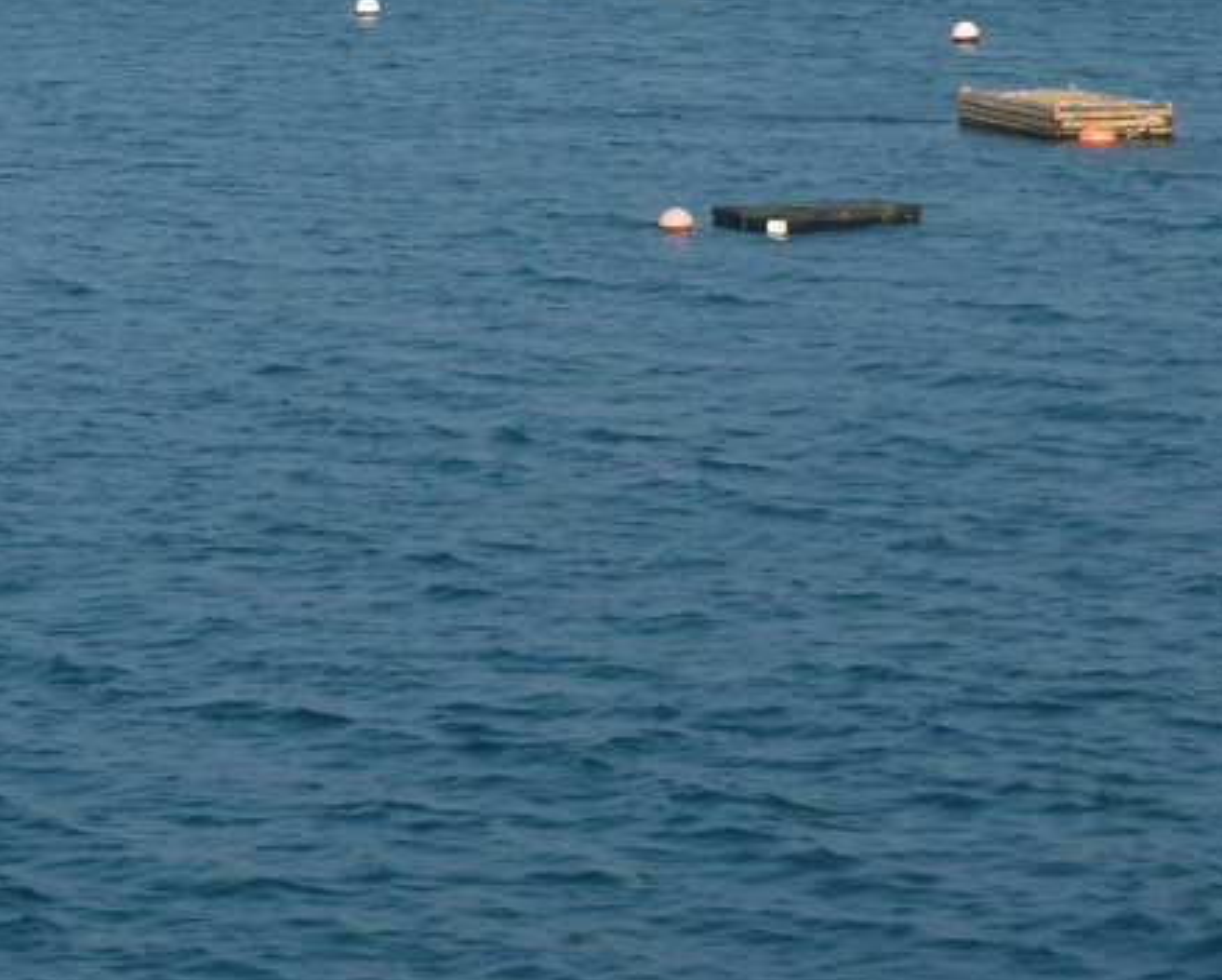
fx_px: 6478
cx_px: -435
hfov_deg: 10.5
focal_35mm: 179
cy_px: -159
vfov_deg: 8.6
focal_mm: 11
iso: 80
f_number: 4.1
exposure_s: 1/500
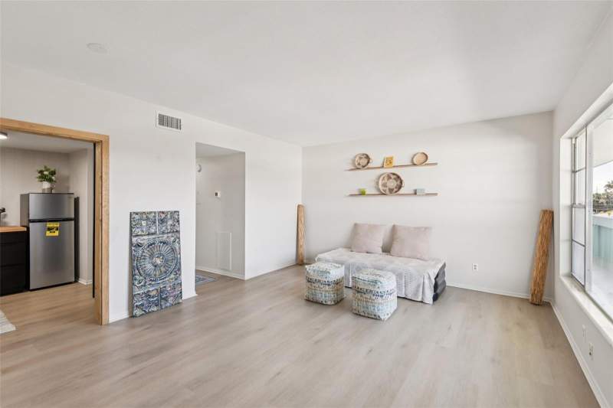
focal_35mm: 16
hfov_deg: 96.7
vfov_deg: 73.7
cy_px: 204
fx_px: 272
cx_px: 306
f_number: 8
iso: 400
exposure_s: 1/30
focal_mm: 16
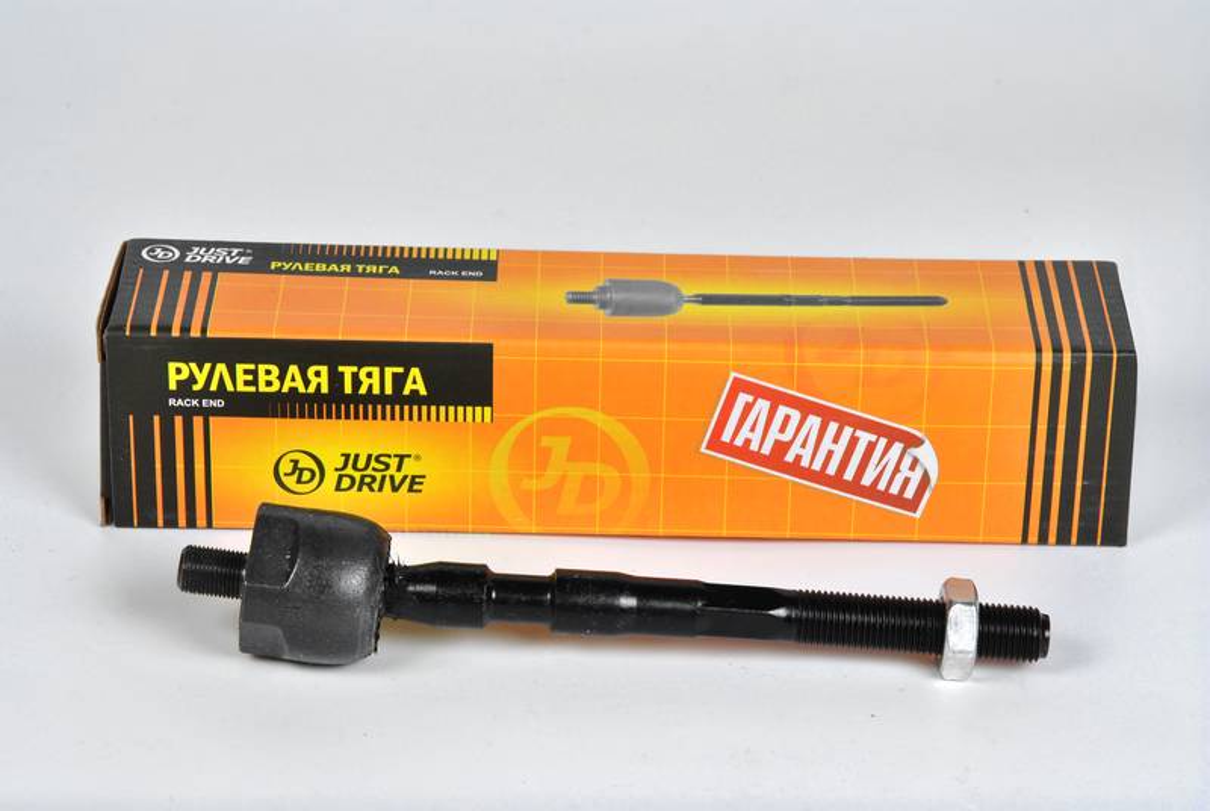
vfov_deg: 10.2
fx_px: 4544
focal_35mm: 135
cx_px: 605
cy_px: 406
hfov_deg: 15.2
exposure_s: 1/200
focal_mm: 90
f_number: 13
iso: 200
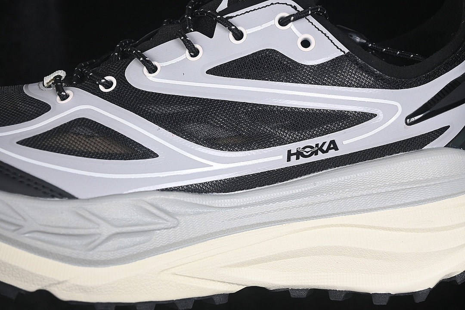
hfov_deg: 27.0
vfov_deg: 18.2
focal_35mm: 75
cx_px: 232
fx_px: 969
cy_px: 155
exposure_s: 1/60
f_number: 6.3
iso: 160
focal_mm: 50
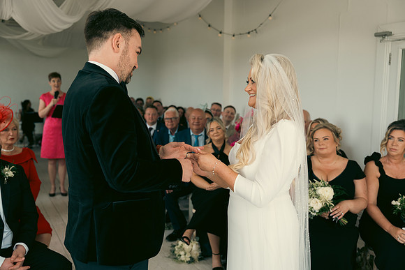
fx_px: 439
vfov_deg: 34.2
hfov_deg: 49.5
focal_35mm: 39
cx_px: 202
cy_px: 135
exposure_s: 1/160
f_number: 3.5
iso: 250
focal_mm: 39
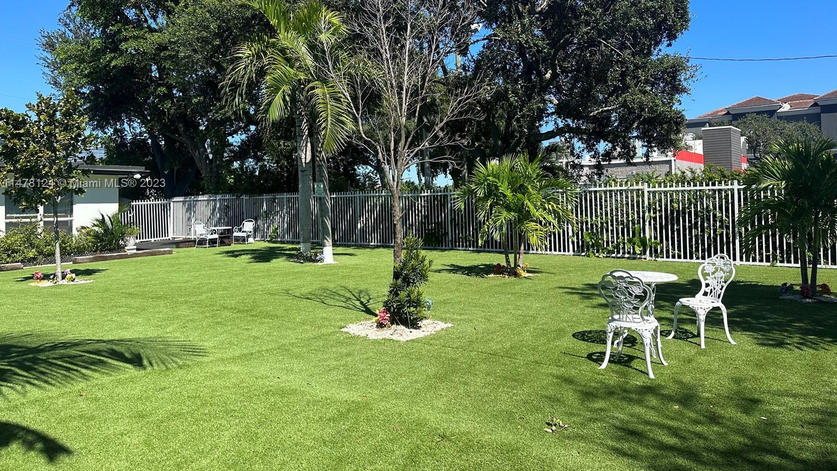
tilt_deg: +1.2
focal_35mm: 27
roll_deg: +1.1
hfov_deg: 69.8
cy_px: 184
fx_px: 599
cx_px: 425
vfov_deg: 42.7
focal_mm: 6.86
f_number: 1.78
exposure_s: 1/3247
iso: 80
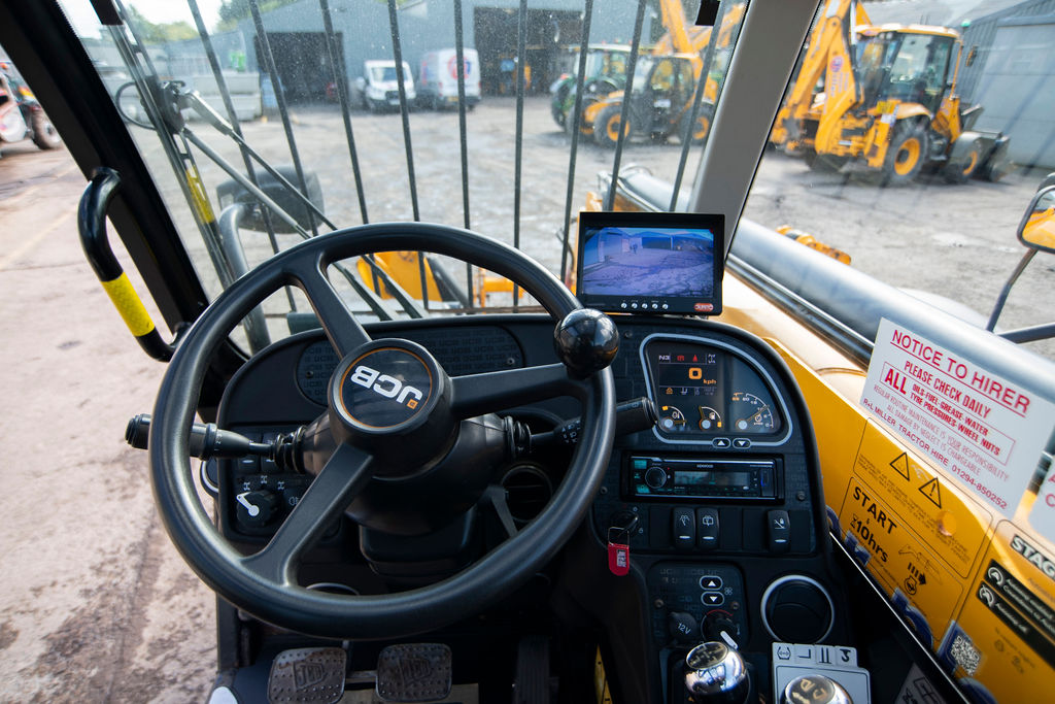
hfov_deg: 84.0
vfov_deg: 61.9
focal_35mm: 20
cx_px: 528
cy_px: 352
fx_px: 586
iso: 250
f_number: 5
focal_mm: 20
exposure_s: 1/200
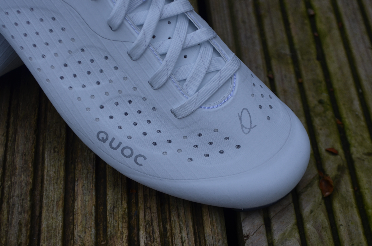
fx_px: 851
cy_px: 123
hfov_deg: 24.7
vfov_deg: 16.5
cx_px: 186
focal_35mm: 82
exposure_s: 1/200
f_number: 7.1
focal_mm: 55
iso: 200
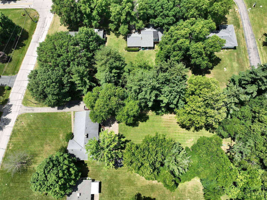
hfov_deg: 71.6
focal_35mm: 24
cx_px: 134
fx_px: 185
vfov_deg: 56.8
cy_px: 100
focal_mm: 12.29
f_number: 2.8
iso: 100
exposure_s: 1/1250
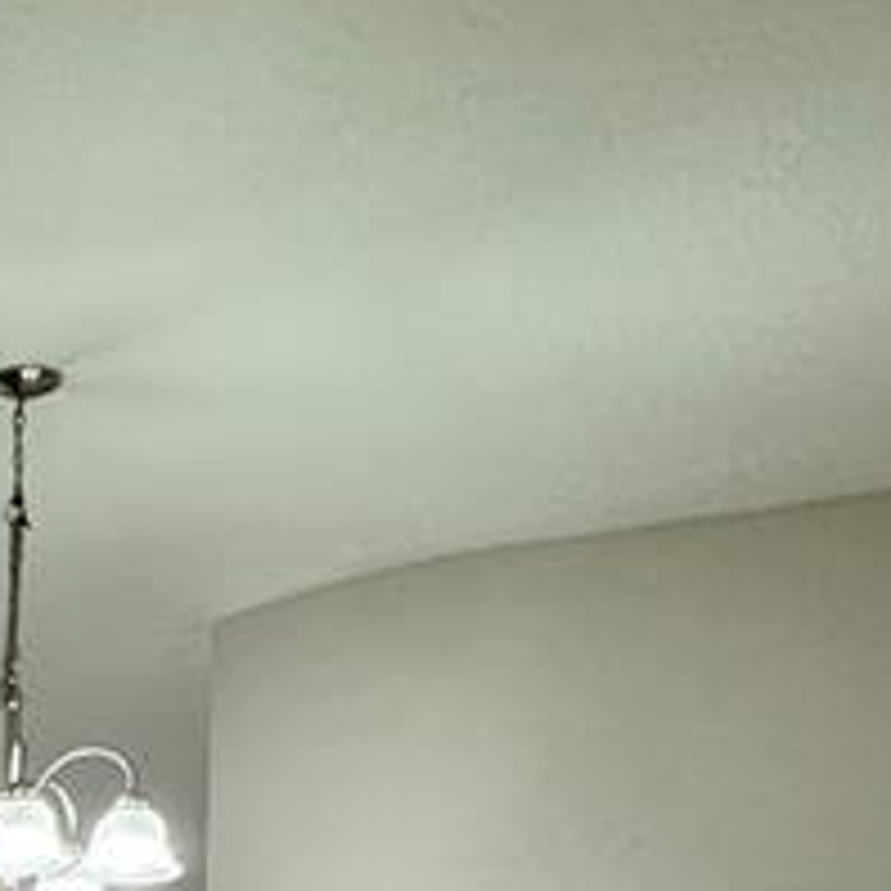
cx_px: -783
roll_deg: -1.5
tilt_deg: -0.2
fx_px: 1864
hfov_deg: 19.1
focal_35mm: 64
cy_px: 1359
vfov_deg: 22.0
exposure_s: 1/120
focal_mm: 2.22
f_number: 2.2
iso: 250
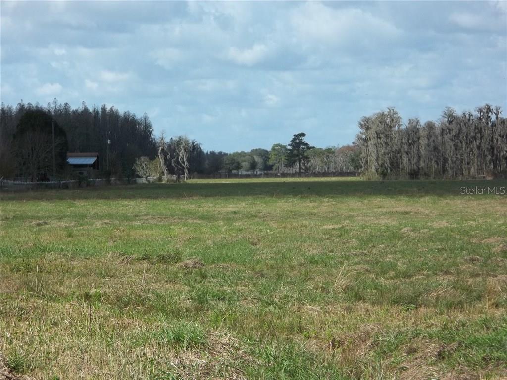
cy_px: 190
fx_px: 2417
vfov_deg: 9.0
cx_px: 254
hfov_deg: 12.0
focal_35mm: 165
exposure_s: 1/320
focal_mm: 29.5
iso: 64
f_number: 5.9
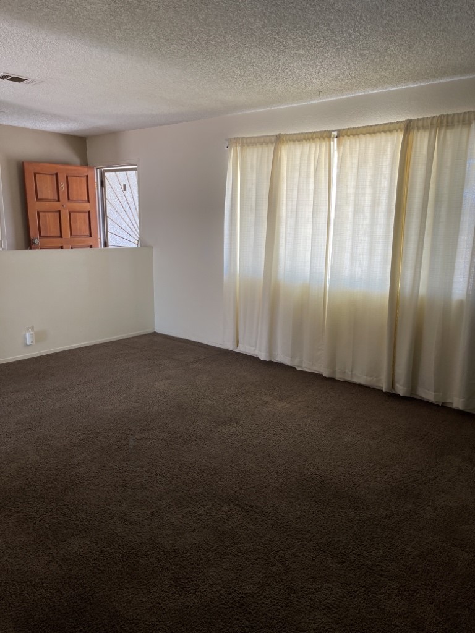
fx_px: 476
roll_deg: -0.4
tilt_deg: -11.6
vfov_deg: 67.3
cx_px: 238
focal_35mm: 26
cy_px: 316
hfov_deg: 53.1
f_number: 1.6
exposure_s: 1/121
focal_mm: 5.1
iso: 125
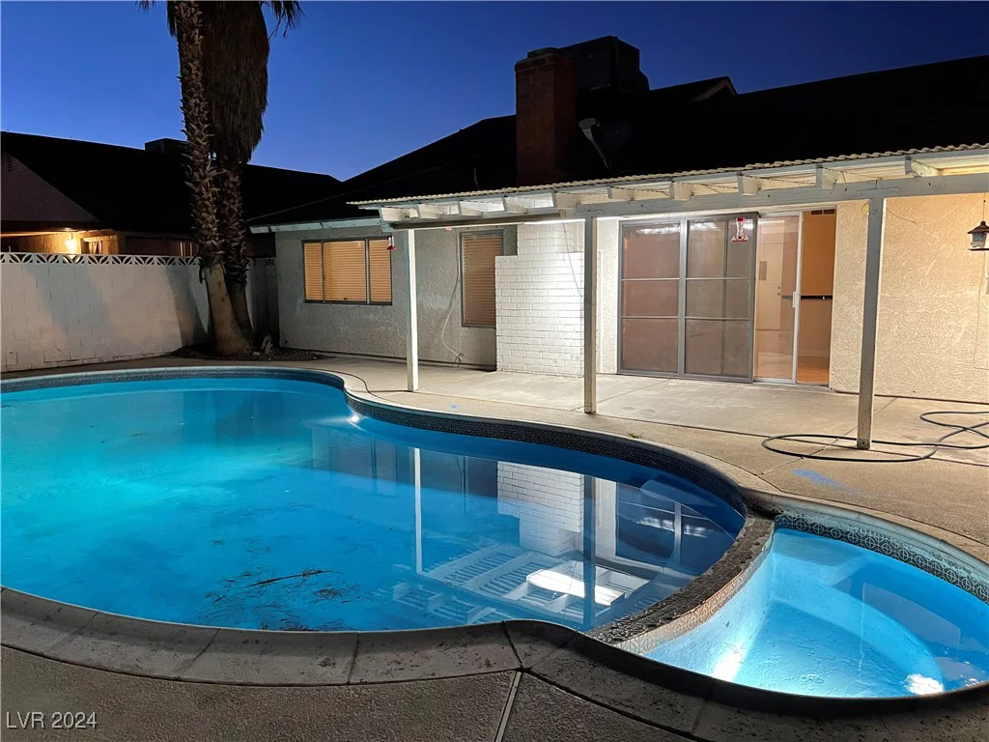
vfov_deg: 53.1
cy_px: 371
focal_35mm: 26
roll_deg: +0.4
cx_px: 494
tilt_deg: -7.5
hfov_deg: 67.3
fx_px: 743
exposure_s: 1/60
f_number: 1.6
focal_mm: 5.1
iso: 500
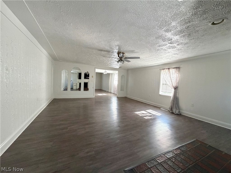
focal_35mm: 14
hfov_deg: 102.1
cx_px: 116
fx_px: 93
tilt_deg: -3.0
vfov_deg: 85.7
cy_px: 86
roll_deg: -2.6
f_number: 2.2
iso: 320
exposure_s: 1/110
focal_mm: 2.22
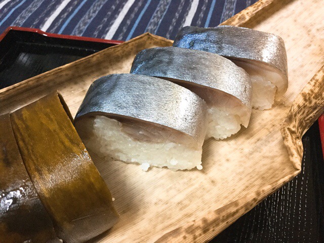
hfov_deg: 58.4
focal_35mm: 31
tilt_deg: -49.9
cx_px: 162
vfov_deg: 45.4
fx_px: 290
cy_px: 122
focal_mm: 3.3
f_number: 2.4
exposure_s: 1/30
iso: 160
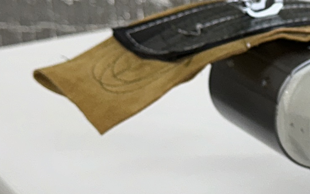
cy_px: 109
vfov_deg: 9.5
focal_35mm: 138
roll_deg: +0.7
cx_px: 415
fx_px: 1166
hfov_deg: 14.4
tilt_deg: -21.2
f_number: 1.78
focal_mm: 6.86
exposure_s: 1/183
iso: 50
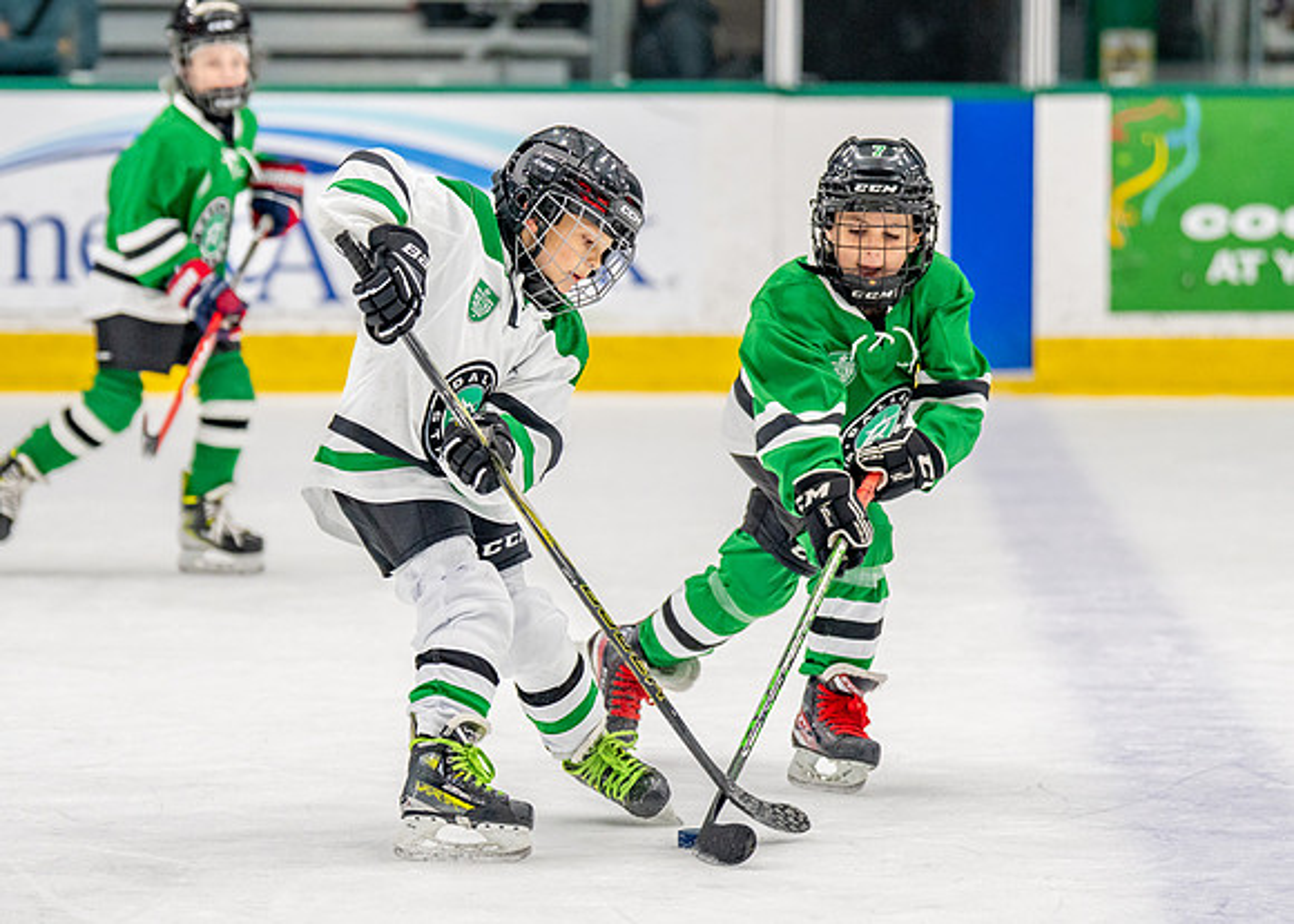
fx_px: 7479
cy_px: 435
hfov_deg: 9.9
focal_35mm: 204
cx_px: 593
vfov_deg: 7.1
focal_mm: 122
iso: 1000
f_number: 2.8
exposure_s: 1/1250
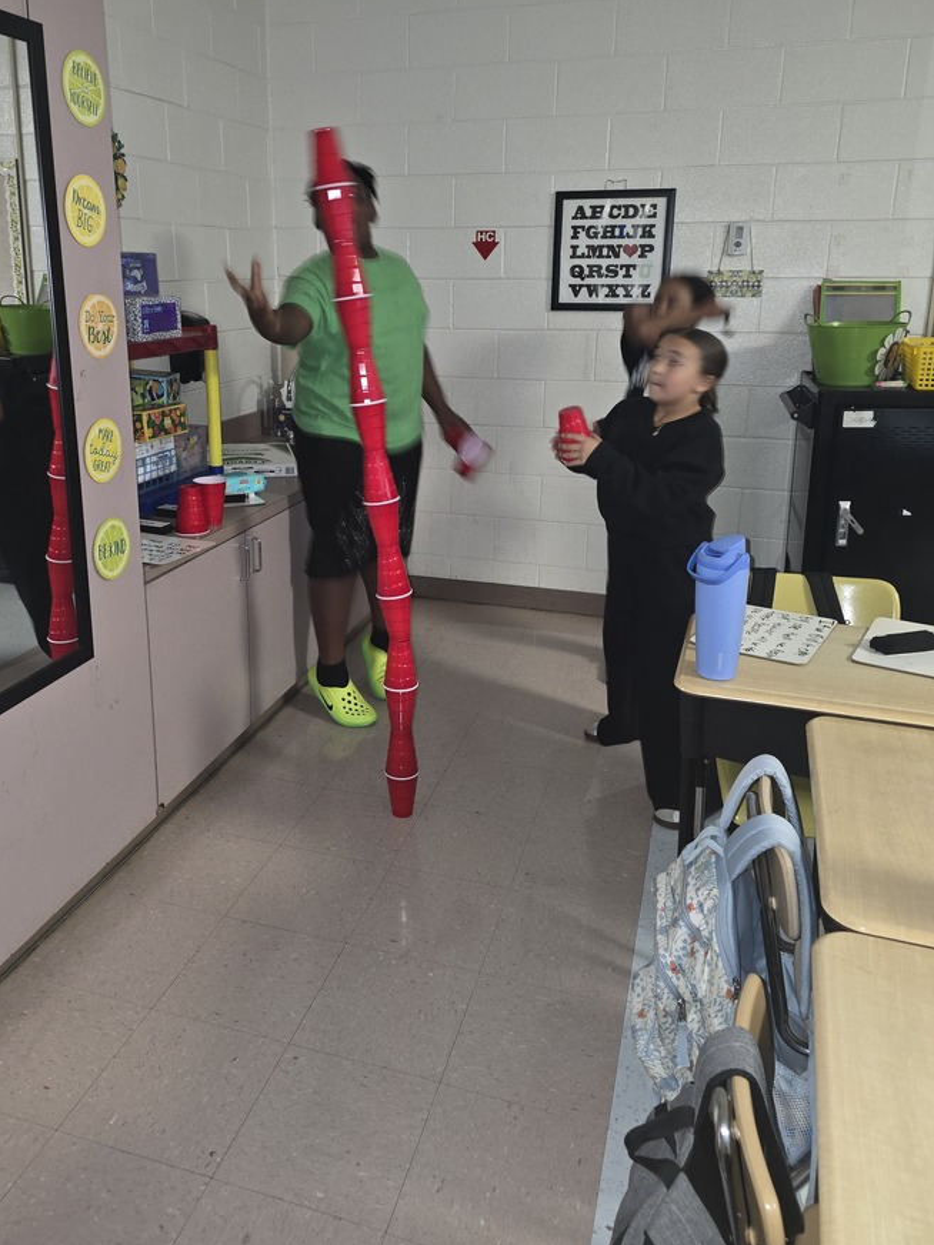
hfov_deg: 51.1
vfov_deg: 64.9
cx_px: 387
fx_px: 971
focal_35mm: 27
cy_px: 518
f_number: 1.7
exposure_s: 1/12
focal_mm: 6.3
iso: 200
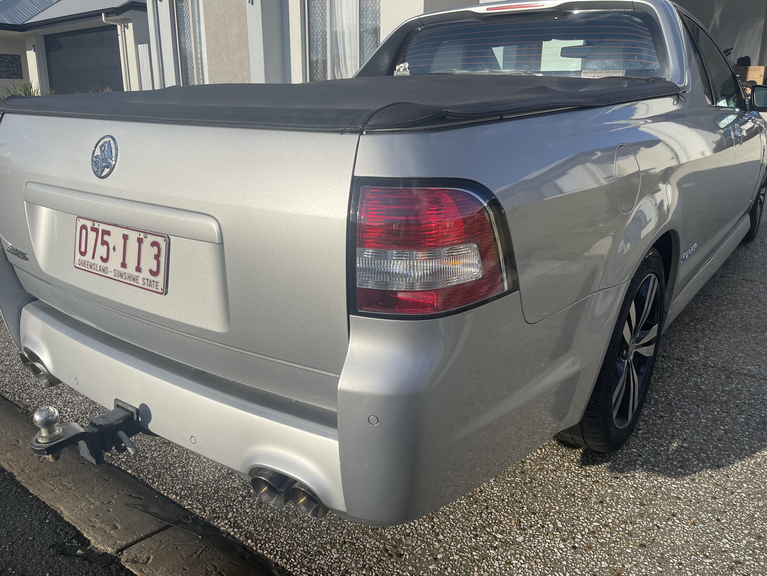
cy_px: 297
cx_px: 388
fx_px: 576
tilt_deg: -17.3
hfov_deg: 67.3
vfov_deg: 53.1
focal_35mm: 26
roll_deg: -1.0
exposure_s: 1/5618
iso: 32
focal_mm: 5.1
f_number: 1.6
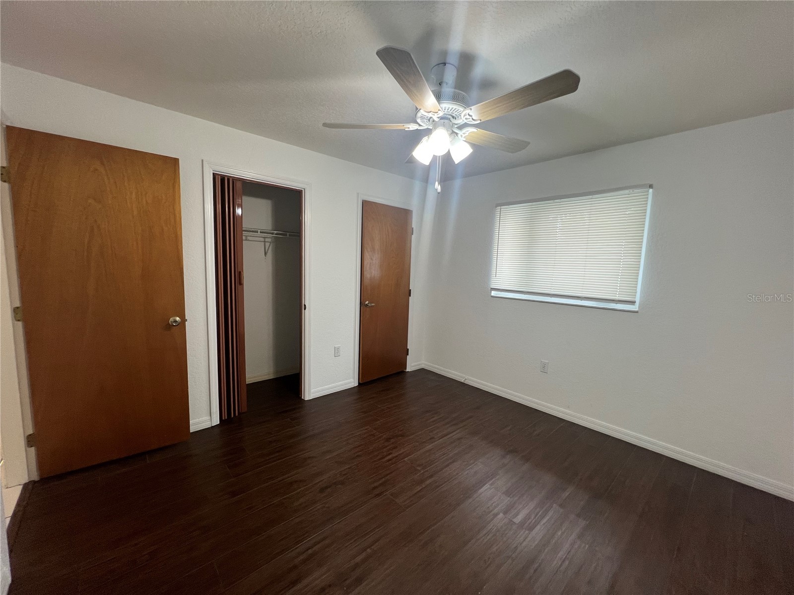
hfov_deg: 106.2
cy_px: 298
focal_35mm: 13
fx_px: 298
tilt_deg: -5.8
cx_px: 397
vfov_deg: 89.9
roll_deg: -2.7
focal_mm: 1.57
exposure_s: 1/120
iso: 160
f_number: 1.8
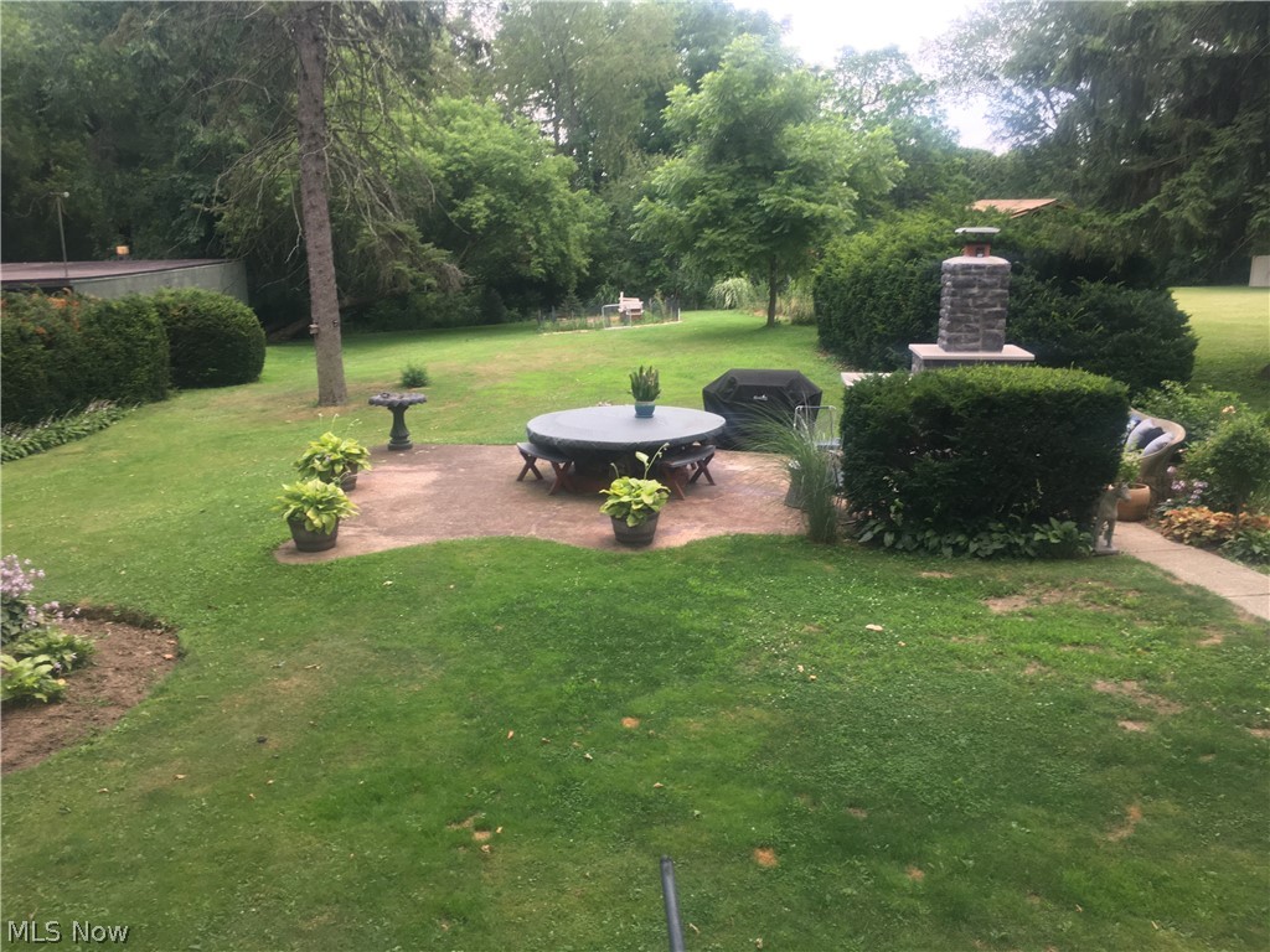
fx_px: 1064
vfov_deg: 48.2
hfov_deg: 61.7
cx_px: 635
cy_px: 476
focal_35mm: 29
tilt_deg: -15.5
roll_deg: +1.3
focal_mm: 4.15
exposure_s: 1/120
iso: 32
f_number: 2.2
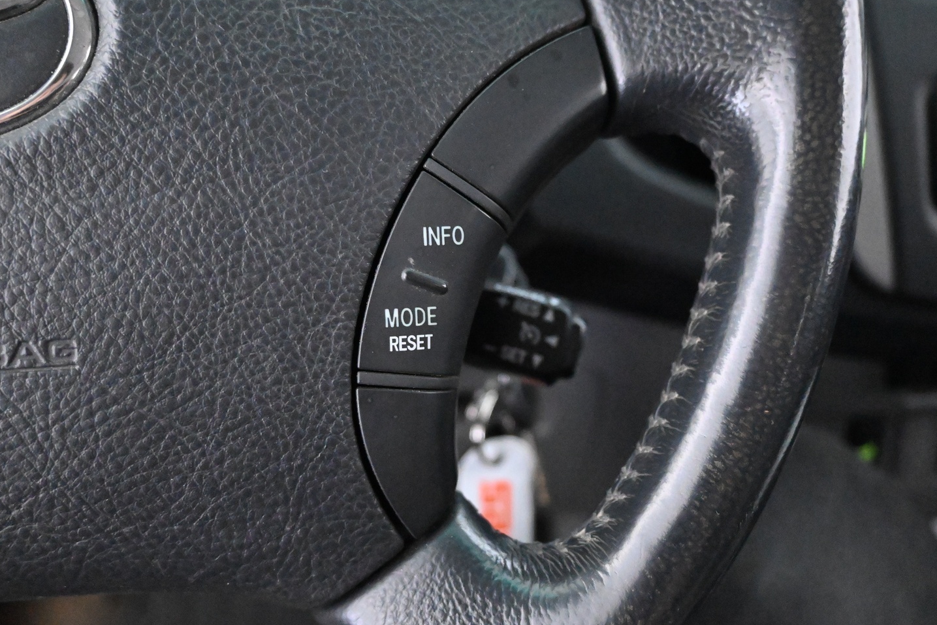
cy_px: 294
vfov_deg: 37.3
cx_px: 482
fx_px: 926
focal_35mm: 36
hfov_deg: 53.7
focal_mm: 21
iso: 12800
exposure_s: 1/30
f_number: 4
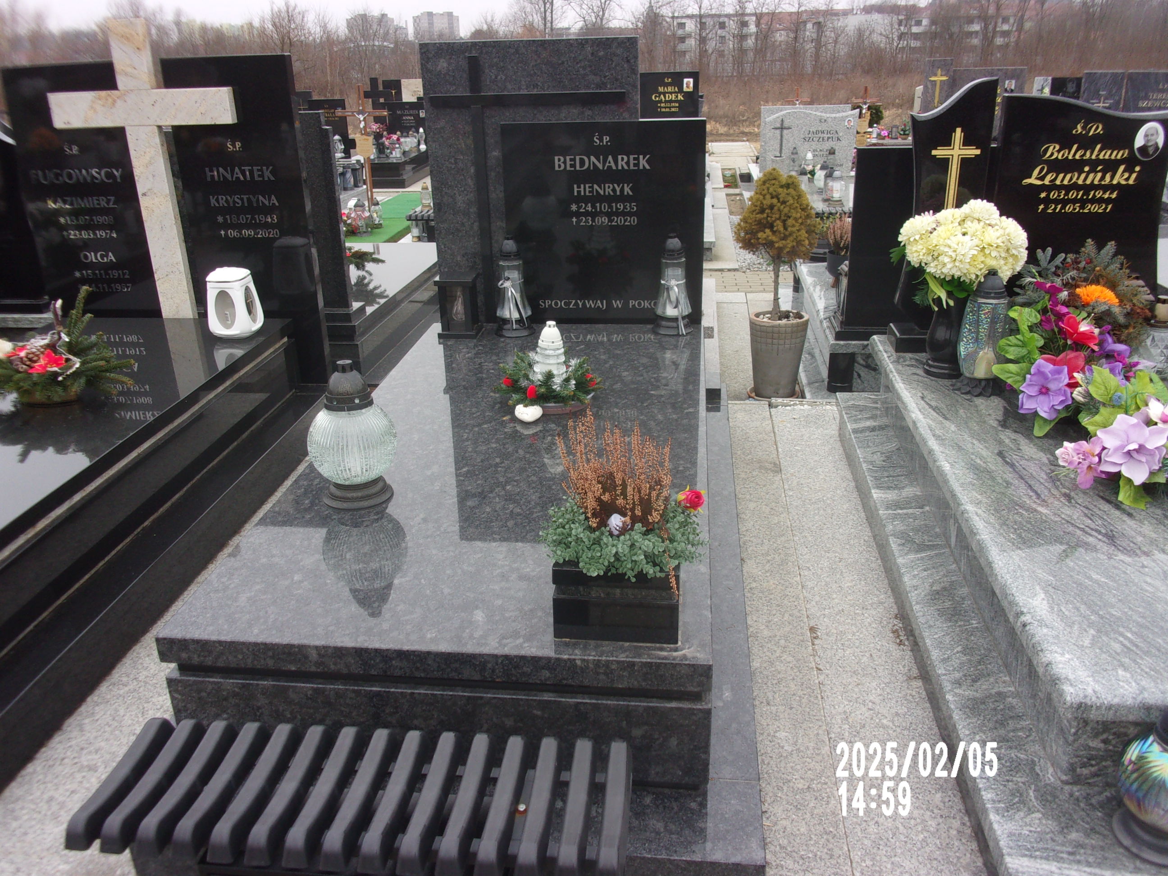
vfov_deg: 49.7
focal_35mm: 28
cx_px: 584
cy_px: 438
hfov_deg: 63.4
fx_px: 945
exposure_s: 1/34
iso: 87
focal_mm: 5.1
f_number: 3.9
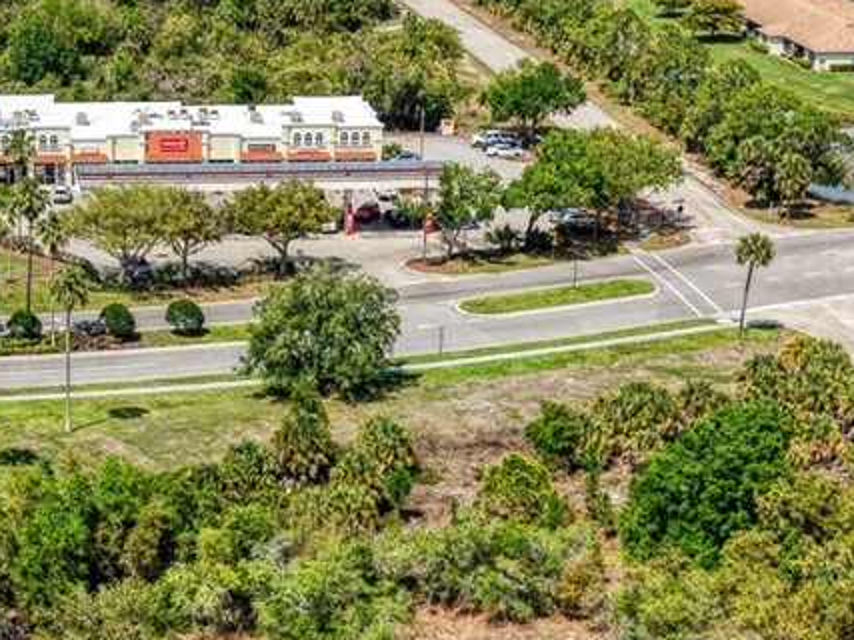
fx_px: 2220
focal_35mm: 90
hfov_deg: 21.6
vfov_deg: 16.1
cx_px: 202
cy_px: 608
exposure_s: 1/320
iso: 100
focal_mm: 8.7
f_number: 1.8
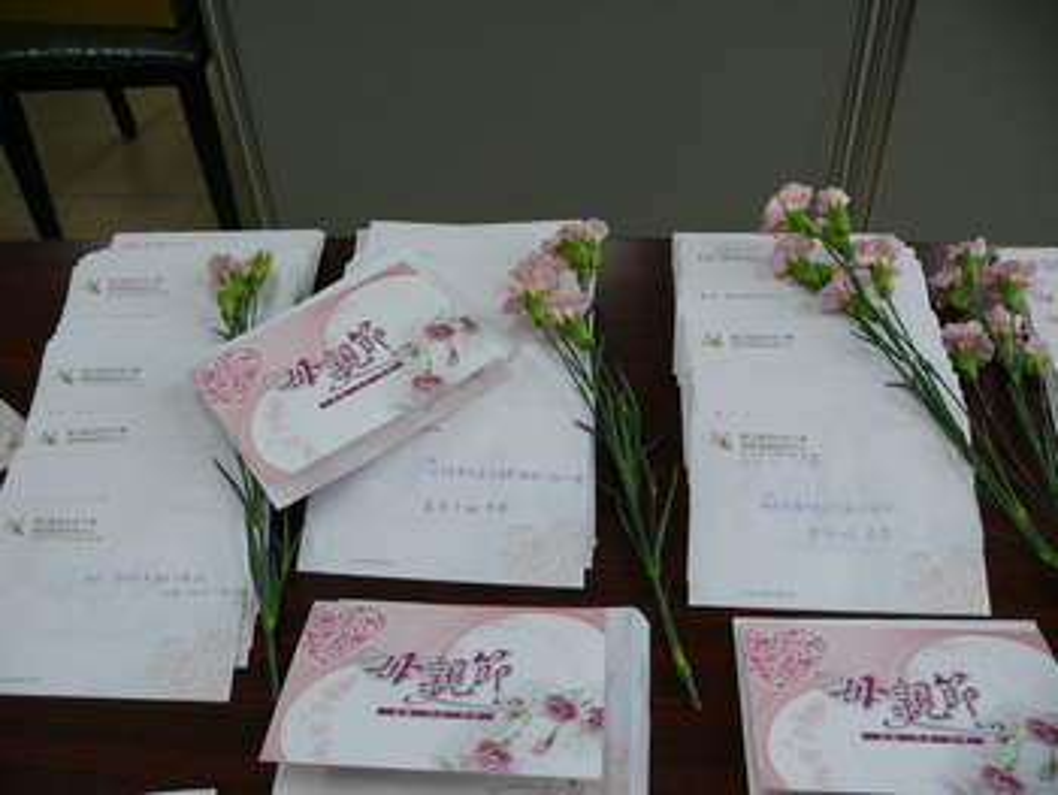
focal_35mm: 35
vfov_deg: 40.7
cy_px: 398
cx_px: 529
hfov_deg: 52.6
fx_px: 1070
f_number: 2.8
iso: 100
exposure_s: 1/100
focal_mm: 7.4
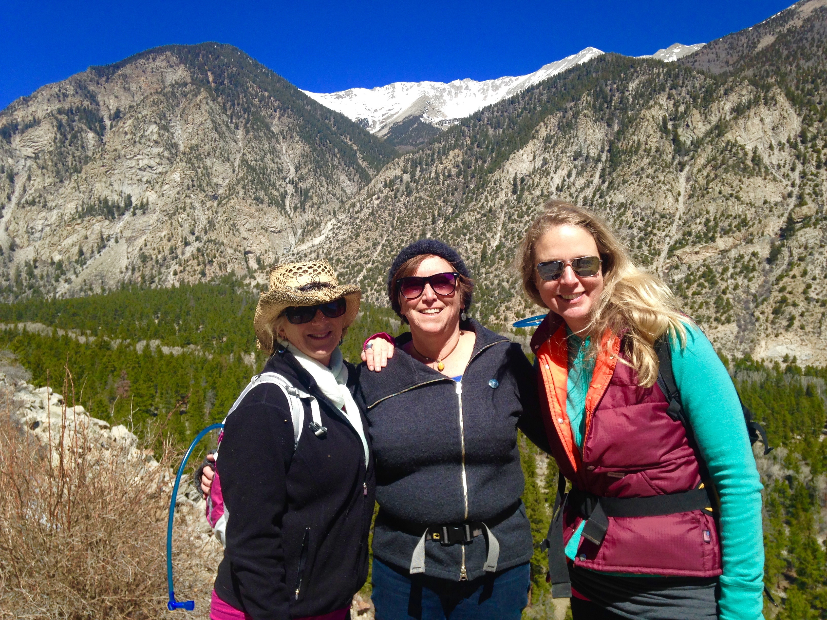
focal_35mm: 33
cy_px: 310
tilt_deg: +1.2
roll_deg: +0.2
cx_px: 414
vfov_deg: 42.9
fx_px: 788
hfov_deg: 55.4
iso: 50
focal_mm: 4.12
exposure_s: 1/1323
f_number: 2.4
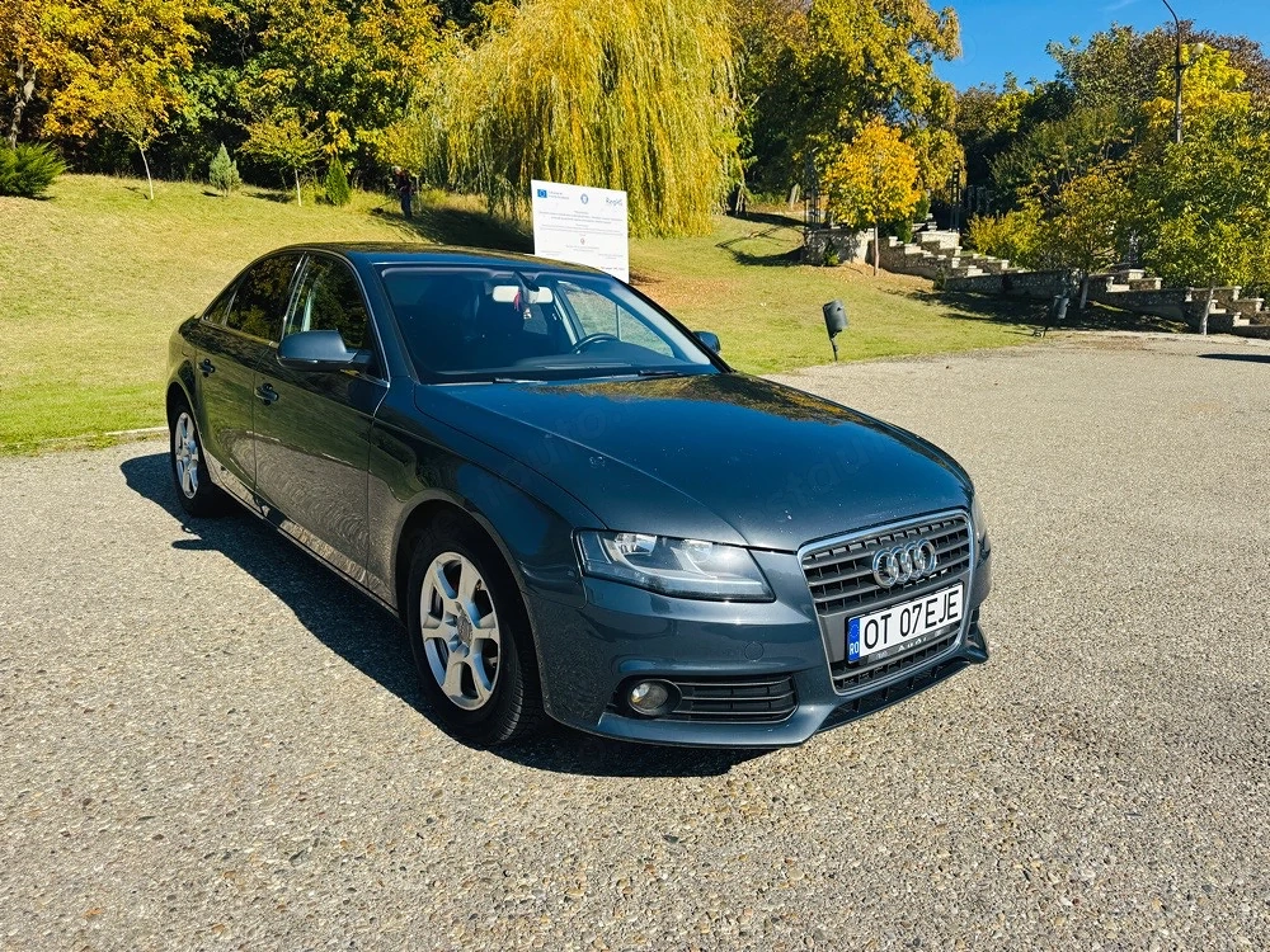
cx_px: 635
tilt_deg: -8.1
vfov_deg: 56.8
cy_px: 476
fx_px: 881
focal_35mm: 24
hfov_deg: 71.6
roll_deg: +2.8
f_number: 1.78
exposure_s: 1/3802
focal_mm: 6.76
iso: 80
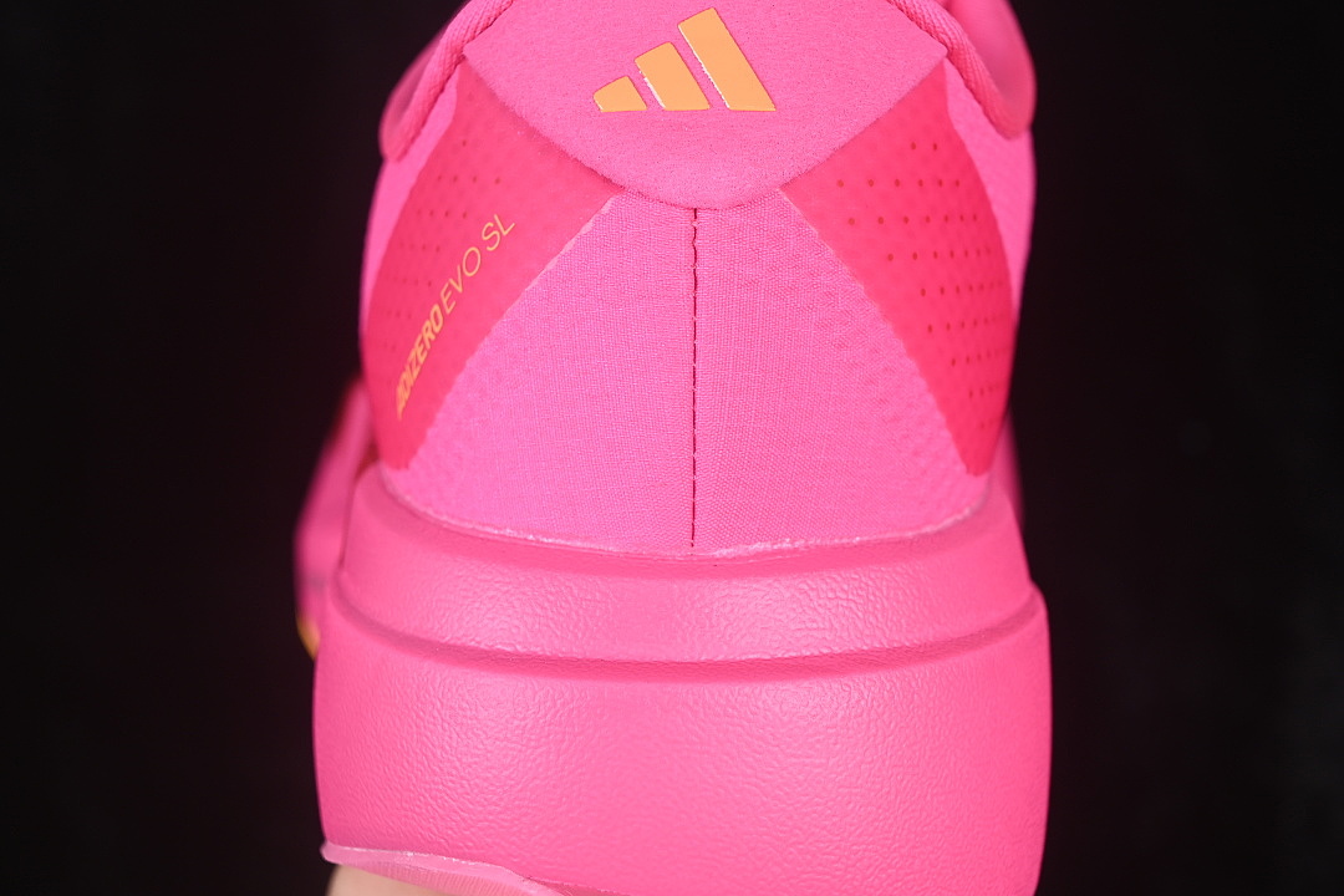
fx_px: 2800
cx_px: 672
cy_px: 448
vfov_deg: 18.2
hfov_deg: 27.0
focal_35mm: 75
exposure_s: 1/80
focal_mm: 50
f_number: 7.1
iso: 160
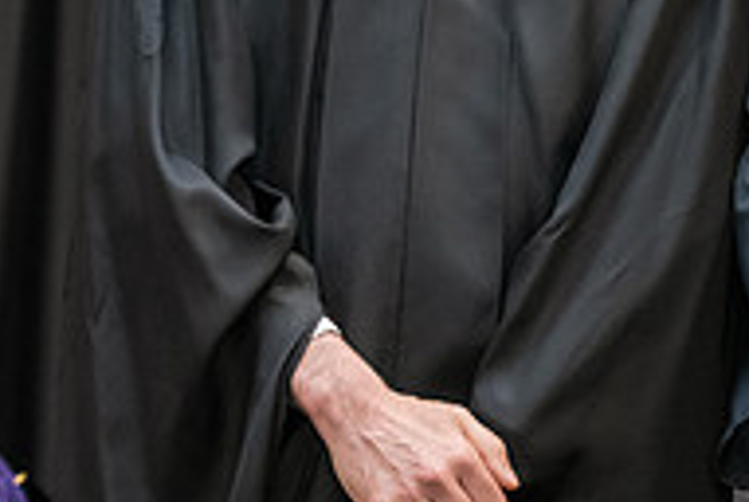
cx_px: 824
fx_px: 6001
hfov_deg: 7.1
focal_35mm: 288
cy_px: -57
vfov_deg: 4.8
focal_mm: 95
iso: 3200
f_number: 3.5
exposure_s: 1/200
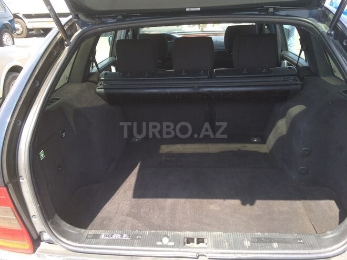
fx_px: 291
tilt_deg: -27.7
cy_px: 130
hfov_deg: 61.7
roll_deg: -0.3
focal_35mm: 29
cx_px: 174
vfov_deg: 48.2
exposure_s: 1/214
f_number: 2.2
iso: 32
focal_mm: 4.15
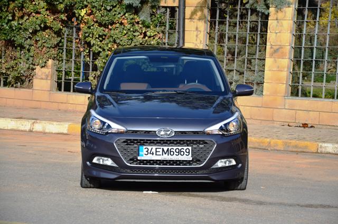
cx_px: 169
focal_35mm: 120
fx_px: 1124
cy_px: 112
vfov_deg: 11.4
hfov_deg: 17.1
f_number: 5.3
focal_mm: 80
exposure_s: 1/400
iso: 100
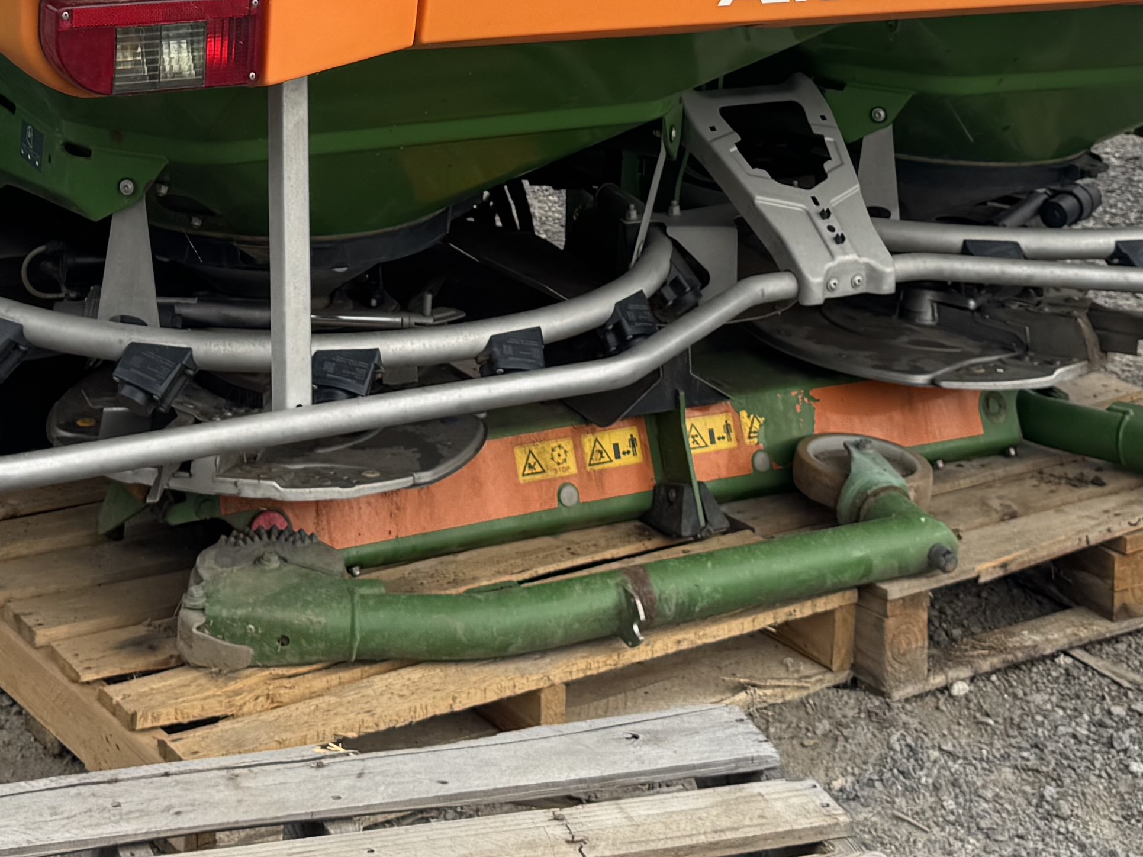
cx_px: 507
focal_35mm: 71
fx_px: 2344
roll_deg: -1.9
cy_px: -213
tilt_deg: -4.1
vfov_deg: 19.3
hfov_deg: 27.4
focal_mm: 6.76
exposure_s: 1/2959
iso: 80
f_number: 1.78
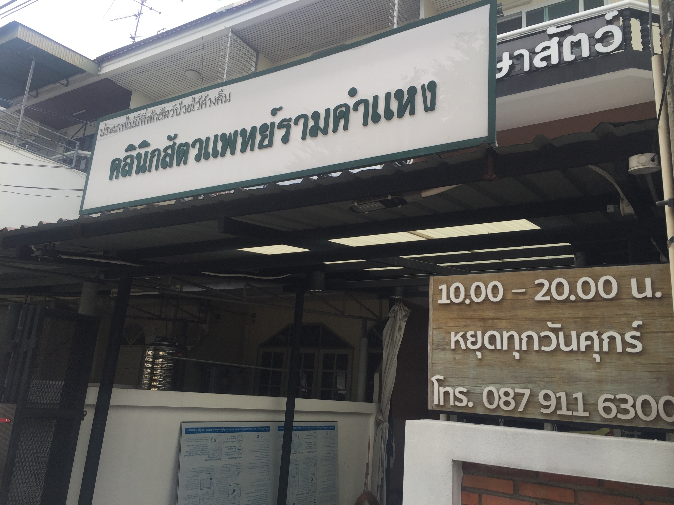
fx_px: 565
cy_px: 252
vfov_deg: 48.2
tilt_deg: +15.8
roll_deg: -5.1
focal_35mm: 29
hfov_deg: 61.7
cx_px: 337
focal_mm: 4.15
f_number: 2.2
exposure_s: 1/694
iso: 32
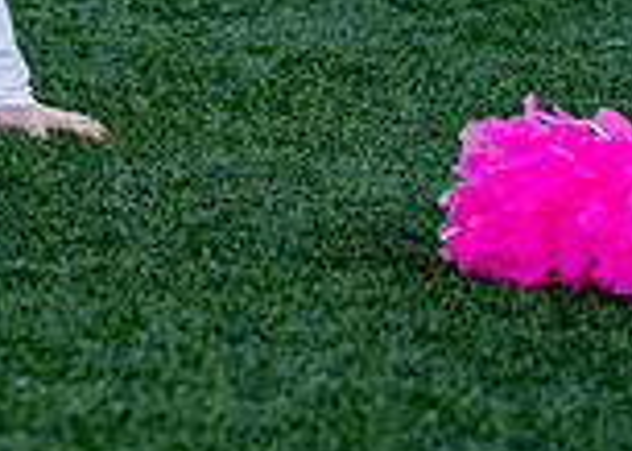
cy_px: -385
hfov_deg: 3.4
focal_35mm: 595
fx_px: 10670
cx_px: -273
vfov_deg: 2.4
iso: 500
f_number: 2.8
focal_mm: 143
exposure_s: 1/1250
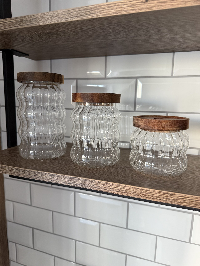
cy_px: 133
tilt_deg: -9.2
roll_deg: -1.6
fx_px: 185
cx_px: 100
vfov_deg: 71.6
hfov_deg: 56.8
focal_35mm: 24
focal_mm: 6.76
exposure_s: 1/65
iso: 200
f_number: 1.78
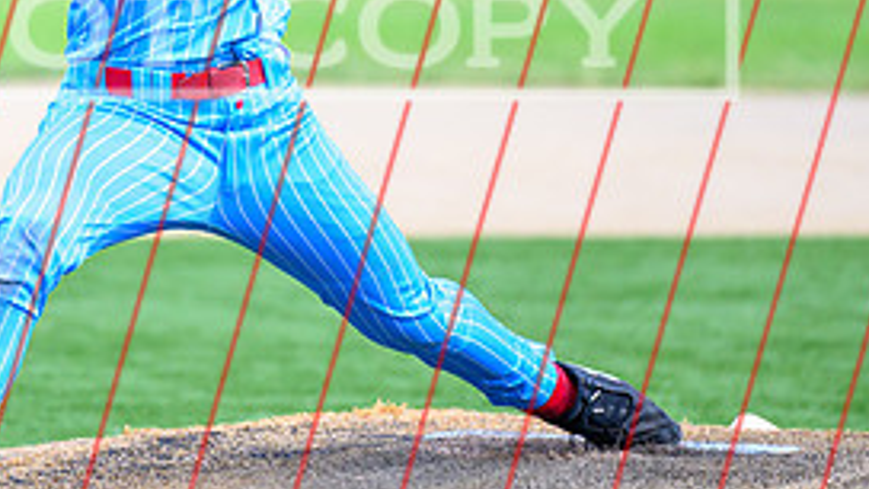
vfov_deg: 2.0
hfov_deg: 3.6
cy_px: 36
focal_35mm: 600
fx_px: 13825
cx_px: 174
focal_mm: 200
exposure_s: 1/3200
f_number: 2.8
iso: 800
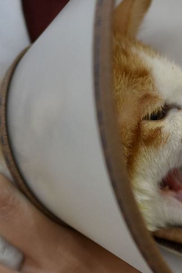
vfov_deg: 10.9
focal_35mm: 185
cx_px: 27
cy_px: 329
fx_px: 1403
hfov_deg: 7.4
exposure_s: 1/200
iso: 800
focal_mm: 50
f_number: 2.8
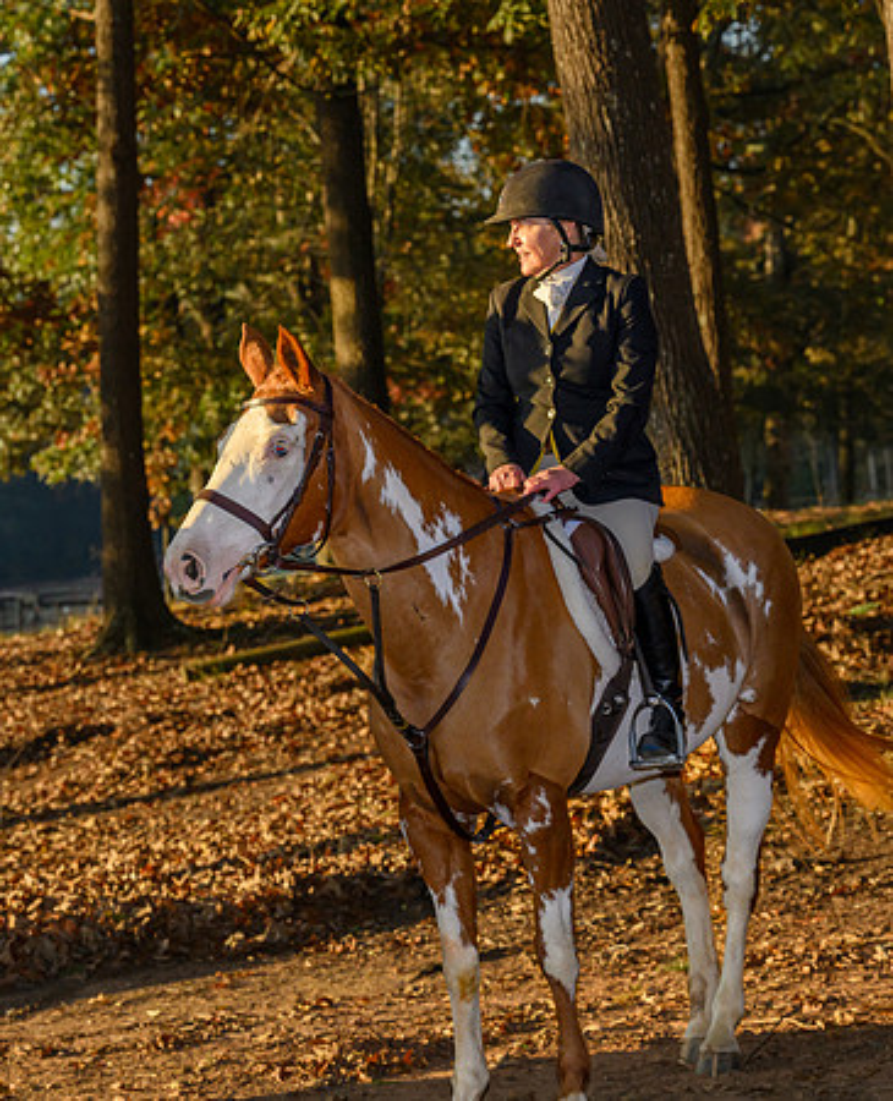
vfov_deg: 16.1
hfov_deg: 13.1
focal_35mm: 119
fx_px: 3897
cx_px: 352
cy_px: 550
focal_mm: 85
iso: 500
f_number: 6.3
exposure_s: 1/640
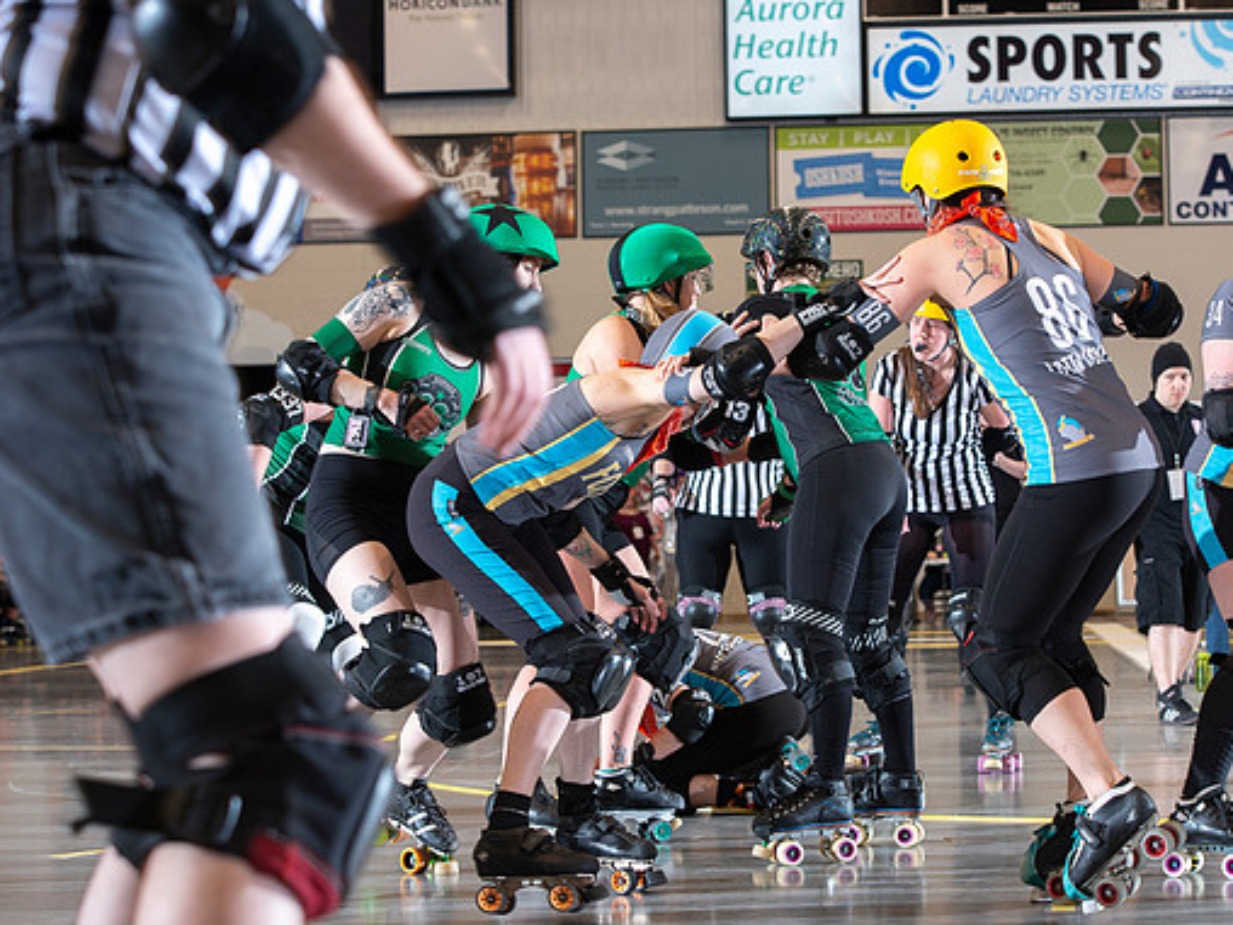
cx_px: 699
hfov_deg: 21.8
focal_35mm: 90
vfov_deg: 16.4
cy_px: 467
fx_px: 3206
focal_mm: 82
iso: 640
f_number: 5.6
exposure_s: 1/160
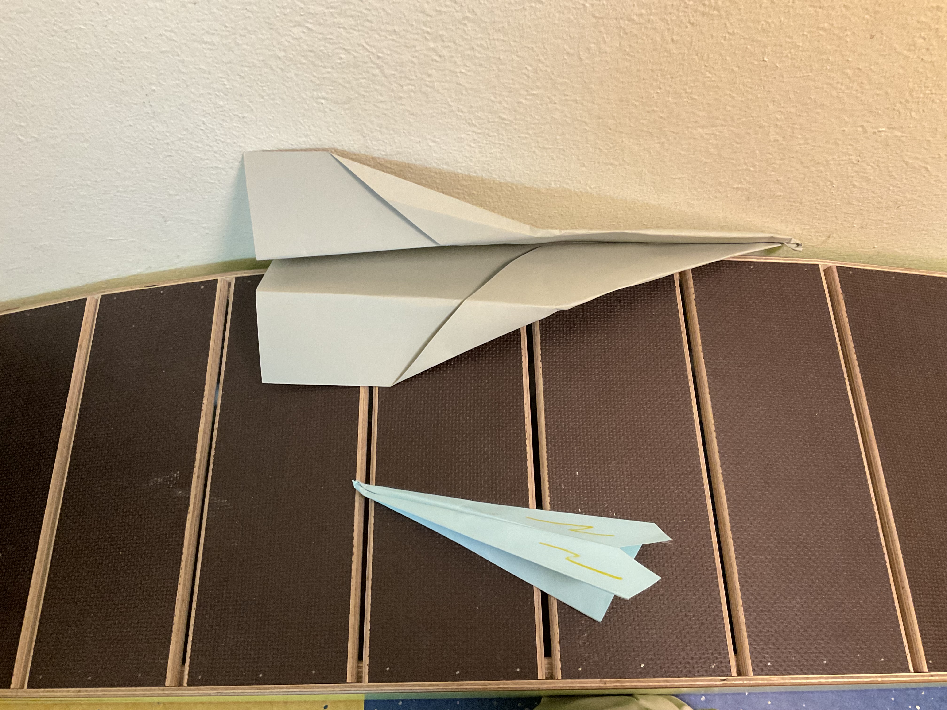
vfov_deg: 48.2
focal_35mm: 29
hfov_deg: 61.7
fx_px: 793
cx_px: 474
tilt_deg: -65.7
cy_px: 355
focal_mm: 3
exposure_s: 1/50
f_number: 1.8
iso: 160
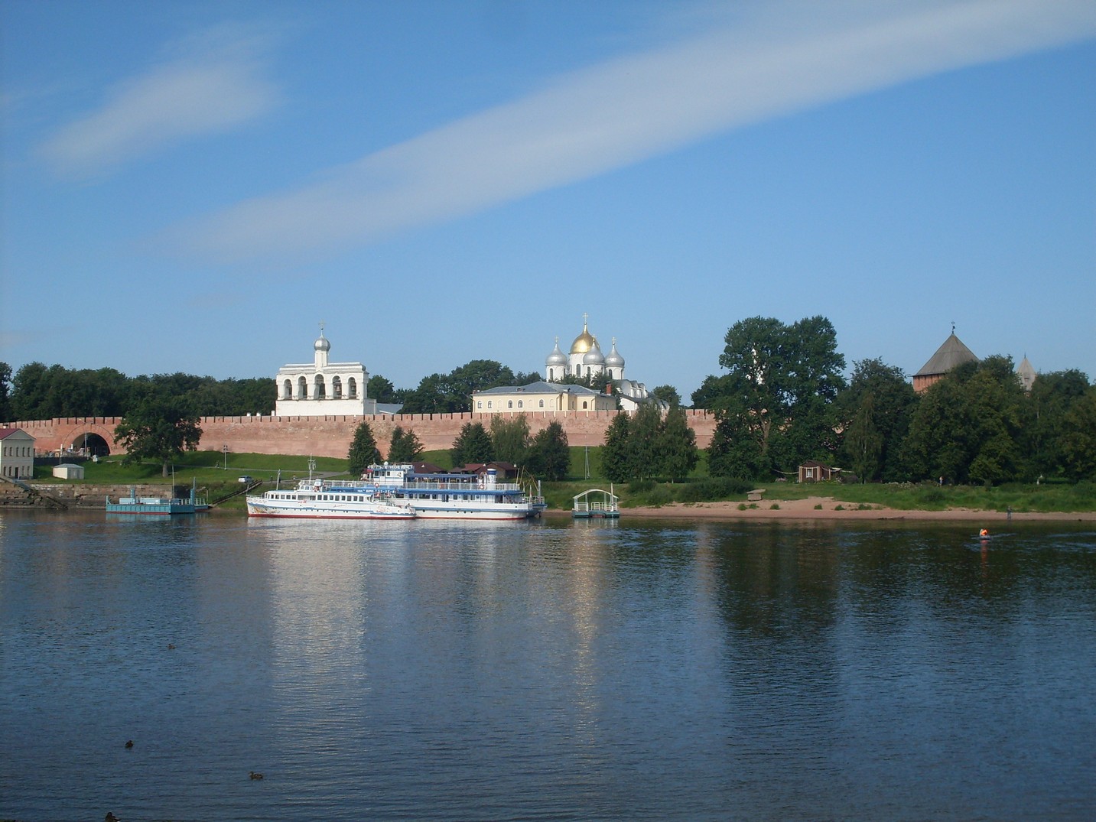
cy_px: 411
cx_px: 548
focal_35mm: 49
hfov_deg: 38.9
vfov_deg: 29.7
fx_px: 1552
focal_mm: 8.1
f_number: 9.1
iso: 80
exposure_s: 1/250
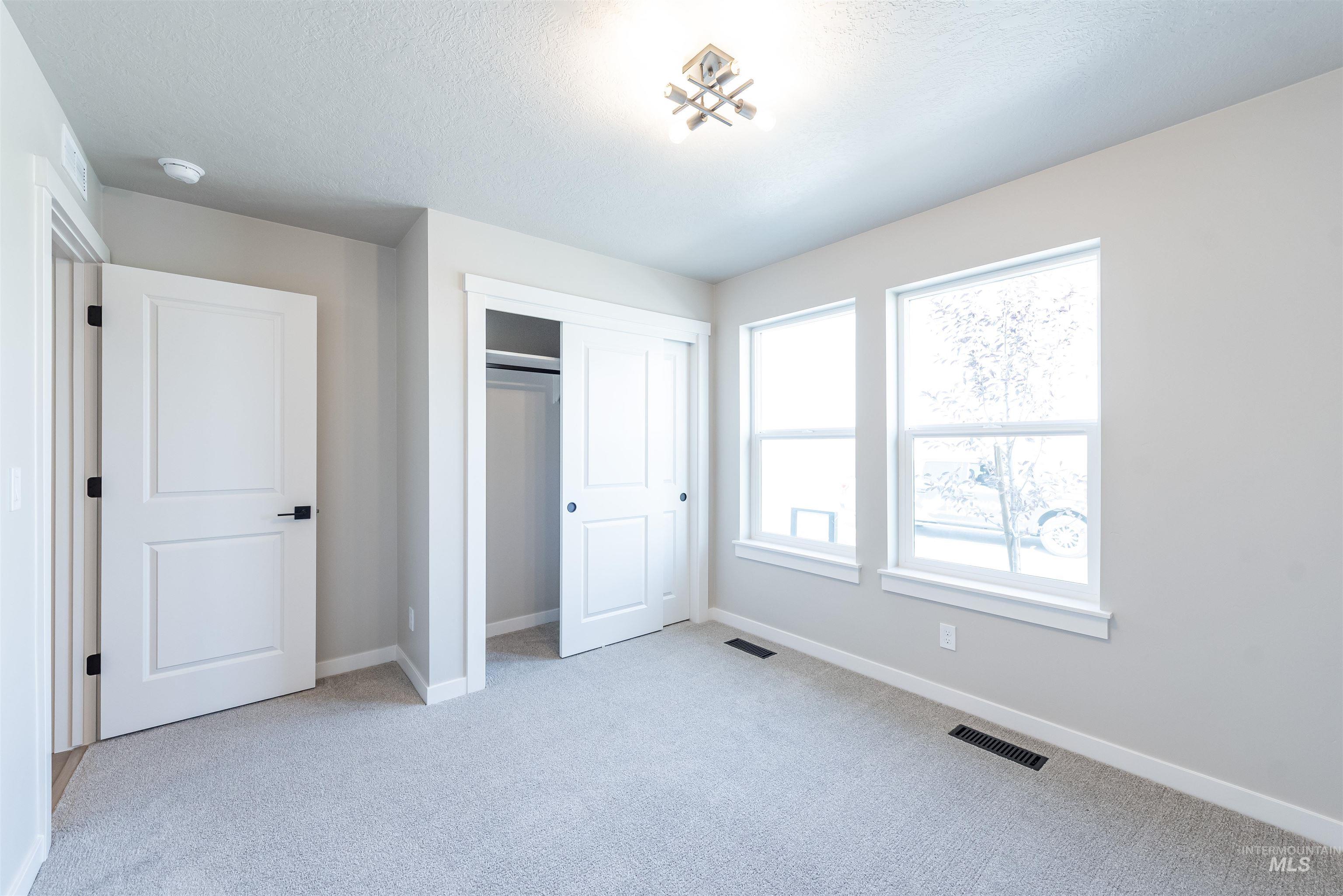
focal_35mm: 14
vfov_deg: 81.2
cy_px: 448
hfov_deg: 104.2
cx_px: 672
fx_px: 522
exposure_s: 1/100
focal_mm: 14
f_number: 4.5
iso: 800
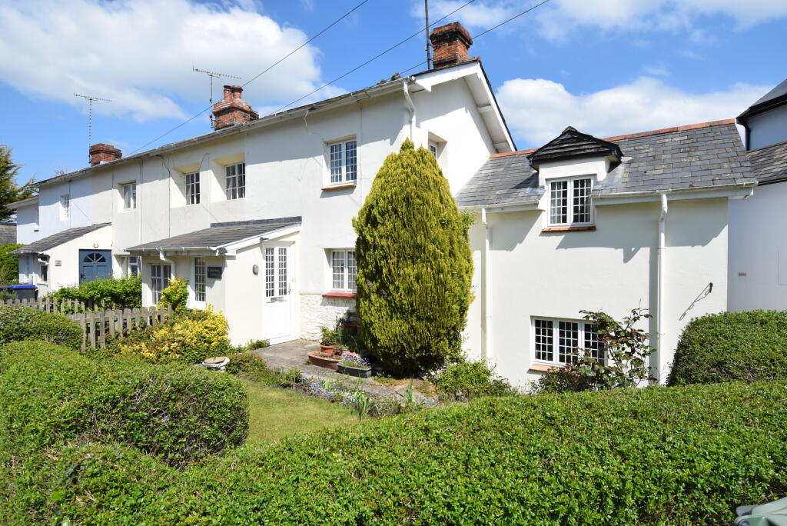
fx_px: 394
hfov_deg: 90.0
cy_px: 263
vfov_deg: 67.5
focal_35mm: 18
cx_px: 394
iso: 200
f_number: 10
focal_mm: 12
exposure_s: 1/400
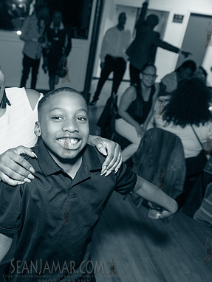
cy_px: 141
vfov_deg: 52.6
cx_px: 66
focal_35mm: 35
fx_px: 285
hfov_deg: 40.1
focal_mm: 24
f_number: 3.5
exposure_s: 1/250
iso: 2000
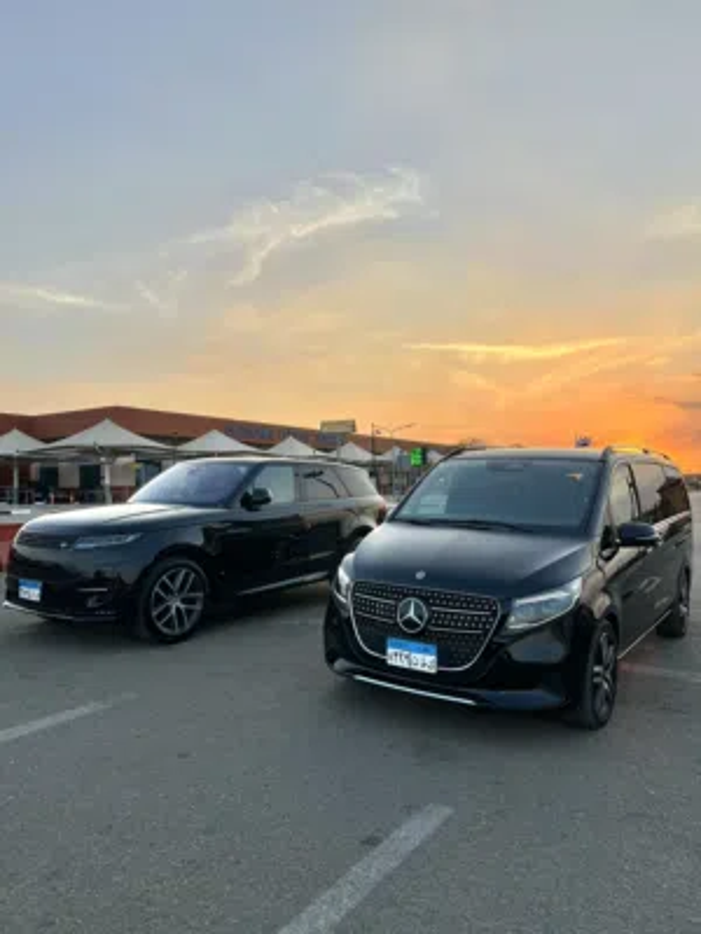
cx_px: 350
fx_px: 702
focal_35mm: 26
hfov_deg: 53.1
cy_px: 467
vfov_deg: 67.3
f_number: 1.5
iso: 50
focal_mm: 5.7
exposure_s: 1/1311
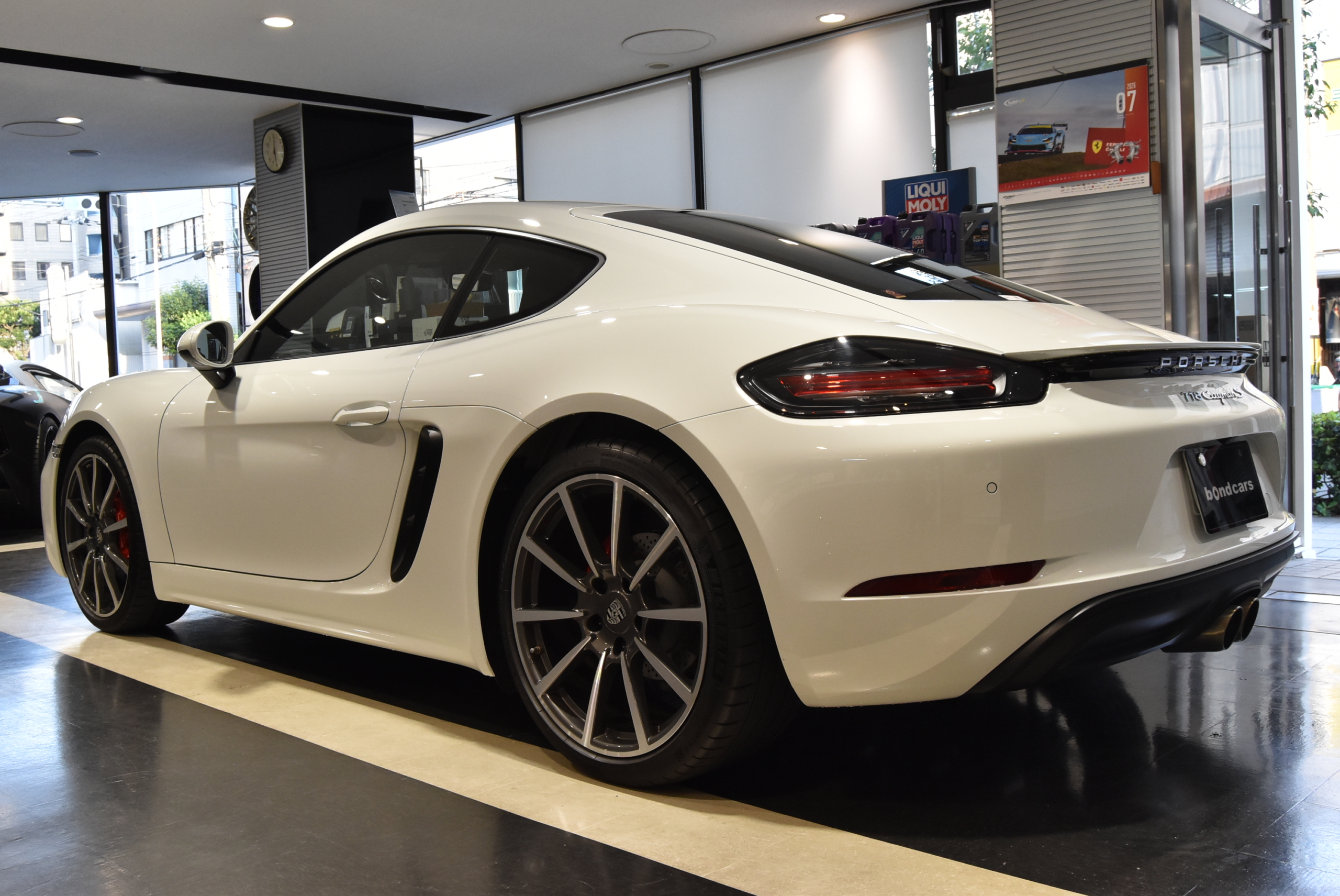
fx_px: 1229
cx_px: 670
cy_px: 448
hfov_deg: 57.2
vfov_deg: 40.0
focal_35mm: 33
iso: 1100
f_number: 8
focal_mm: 22
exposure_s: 1/30
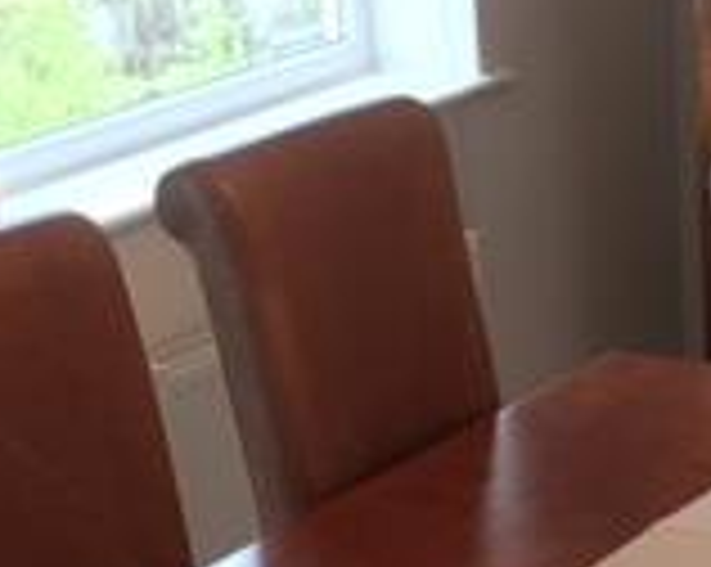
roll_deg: +4.8
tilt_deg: -20.5
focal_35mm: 115
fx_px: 2417
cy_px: 549
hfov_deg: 16.7
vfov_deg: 13.2
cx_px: 356
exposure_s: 1/33
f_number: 2.2
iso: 80
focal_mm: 4.15
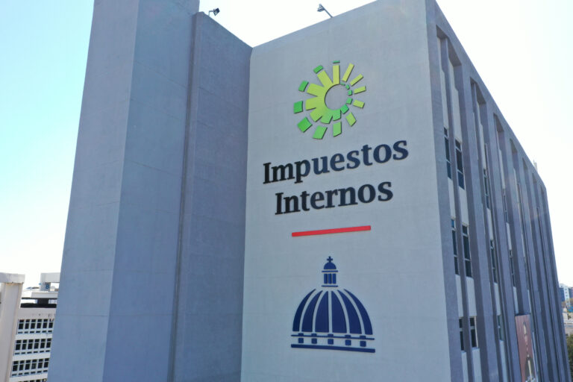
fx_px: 446
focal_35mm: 28
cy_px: 191
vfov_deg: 46.4
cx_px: 286
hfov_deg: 65.5
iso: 100
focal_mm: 10.26
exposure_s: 1/80
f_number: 9
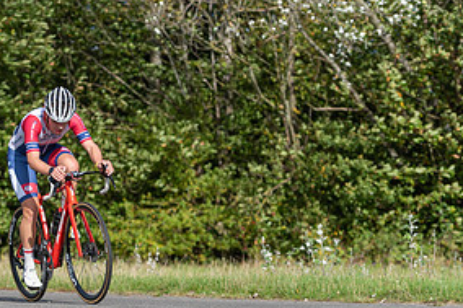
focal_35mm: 184
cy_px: 161
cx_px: 46
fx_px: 2365
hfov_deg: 11.1
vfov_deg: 7.5
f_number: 2.8
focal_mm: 90
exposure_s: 1/2500
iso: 160
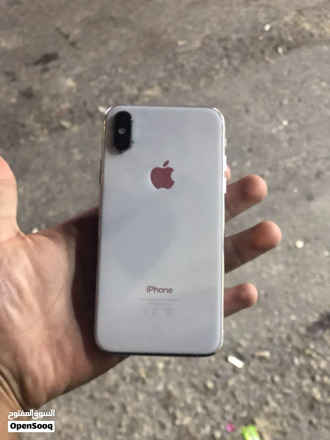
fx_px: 661
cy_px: 220
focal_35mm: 52
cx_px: 165
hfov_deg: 28.0
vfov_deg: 36.8
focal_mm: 6
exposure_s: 1/8
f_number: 2.4
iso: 160
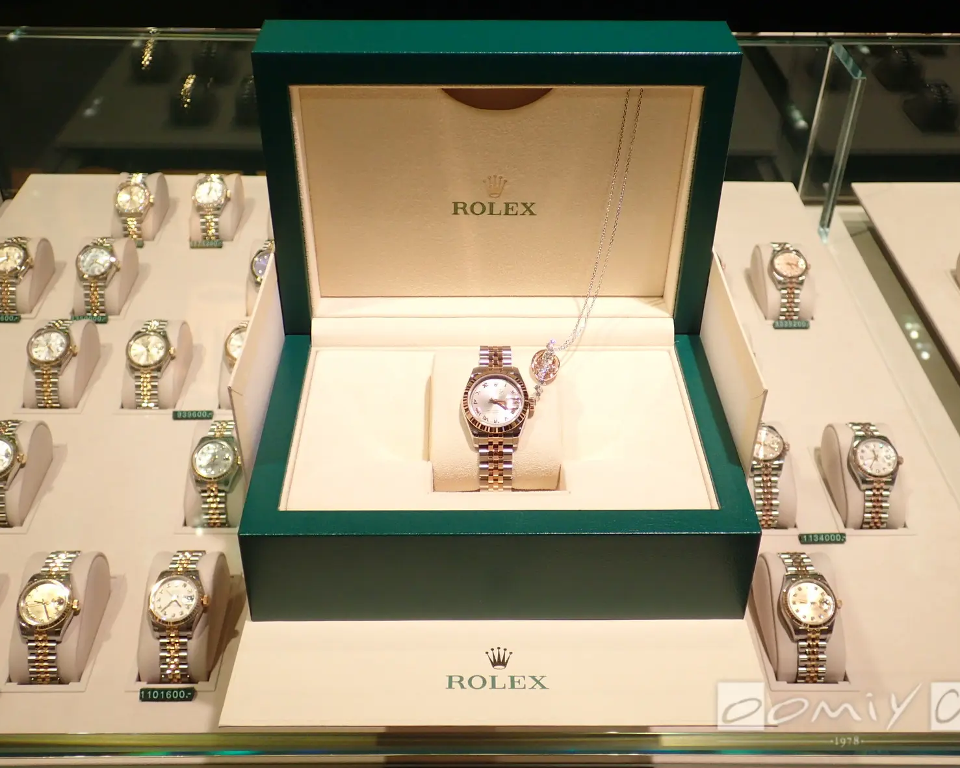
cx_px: 489
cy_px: 389
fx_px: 1051
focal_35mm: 37
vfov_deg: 40.1
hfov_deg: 49.1
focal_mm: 6.42
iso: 320
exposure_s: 1/250
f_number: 2.6
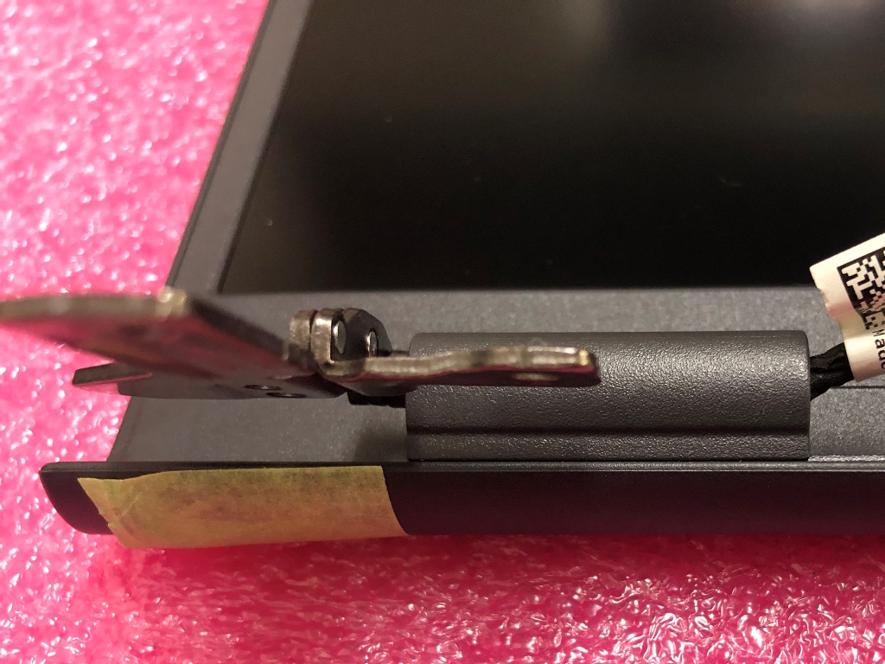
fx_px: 716
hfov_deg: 63.4
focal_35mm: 28
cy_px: 332
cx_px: 442
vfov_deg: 49.7
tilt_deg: -57.1
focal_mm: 3.99
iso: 80
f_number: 1.8
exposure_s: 1/17
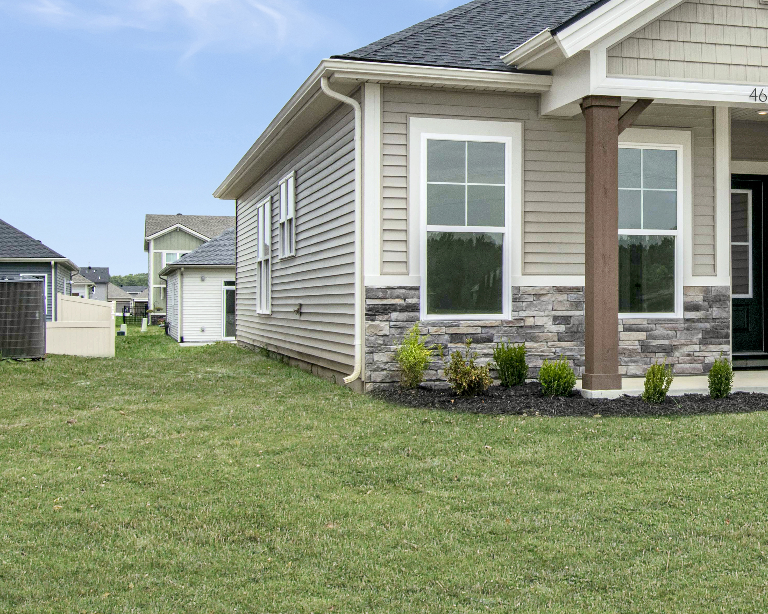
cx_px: 705
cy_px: 198
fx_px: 1296
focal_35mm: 57
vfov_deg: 26.5
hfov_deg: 31.3
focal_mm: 20
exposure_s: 1/320
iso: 200
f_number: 9
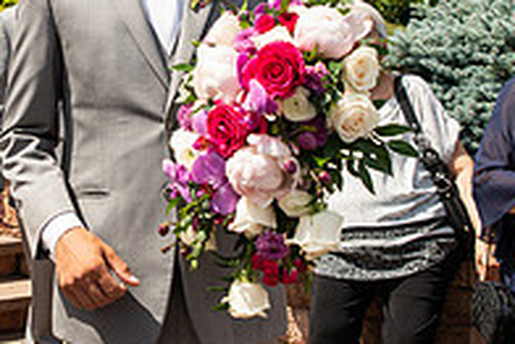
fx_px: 1016
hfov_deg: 27.8
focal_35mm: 71
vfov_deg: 18.9
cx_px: 102
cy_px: 46
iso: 125
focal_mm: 24
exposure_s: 1/1000
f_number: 4
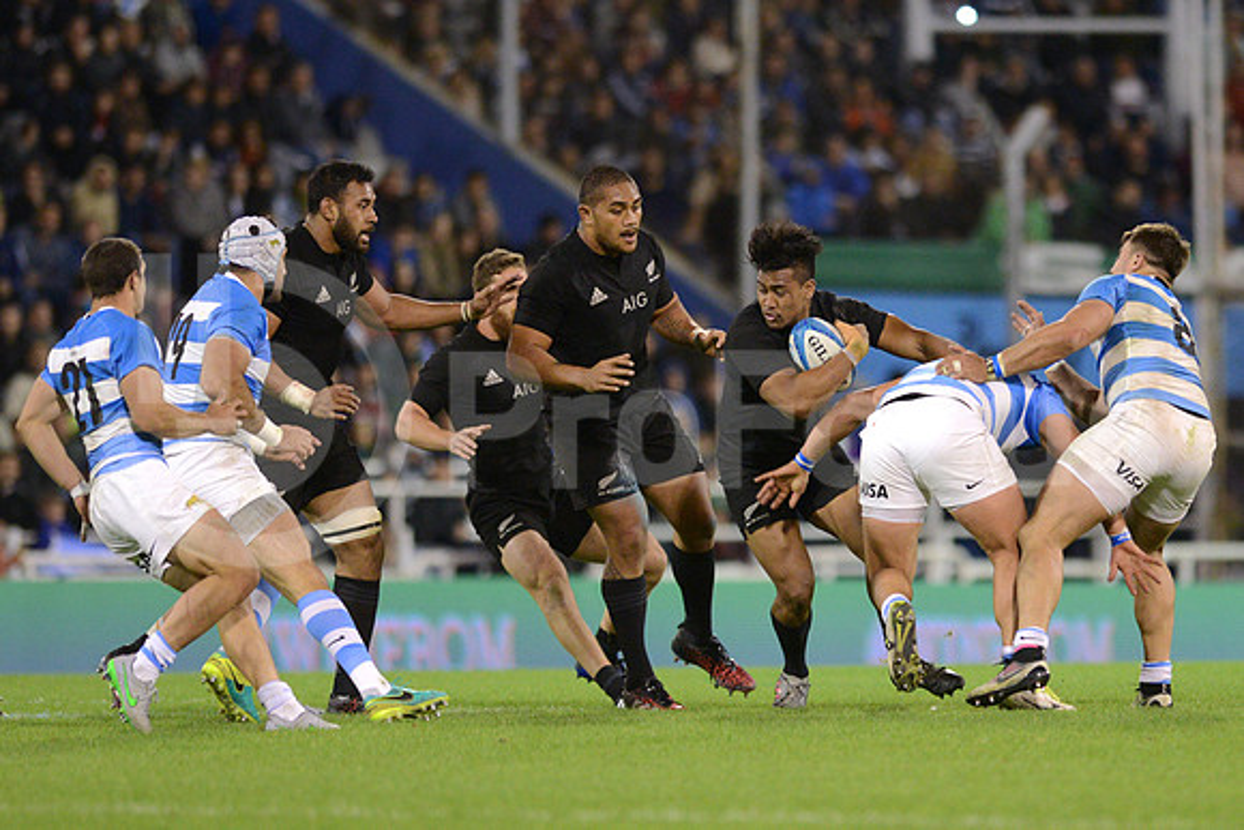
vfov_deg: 4.6
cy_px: 415
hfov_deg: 6.9
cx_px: 622
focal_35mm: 300
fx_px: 10369
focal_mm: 300
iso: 4500
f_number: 2.8
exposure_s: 1/1250
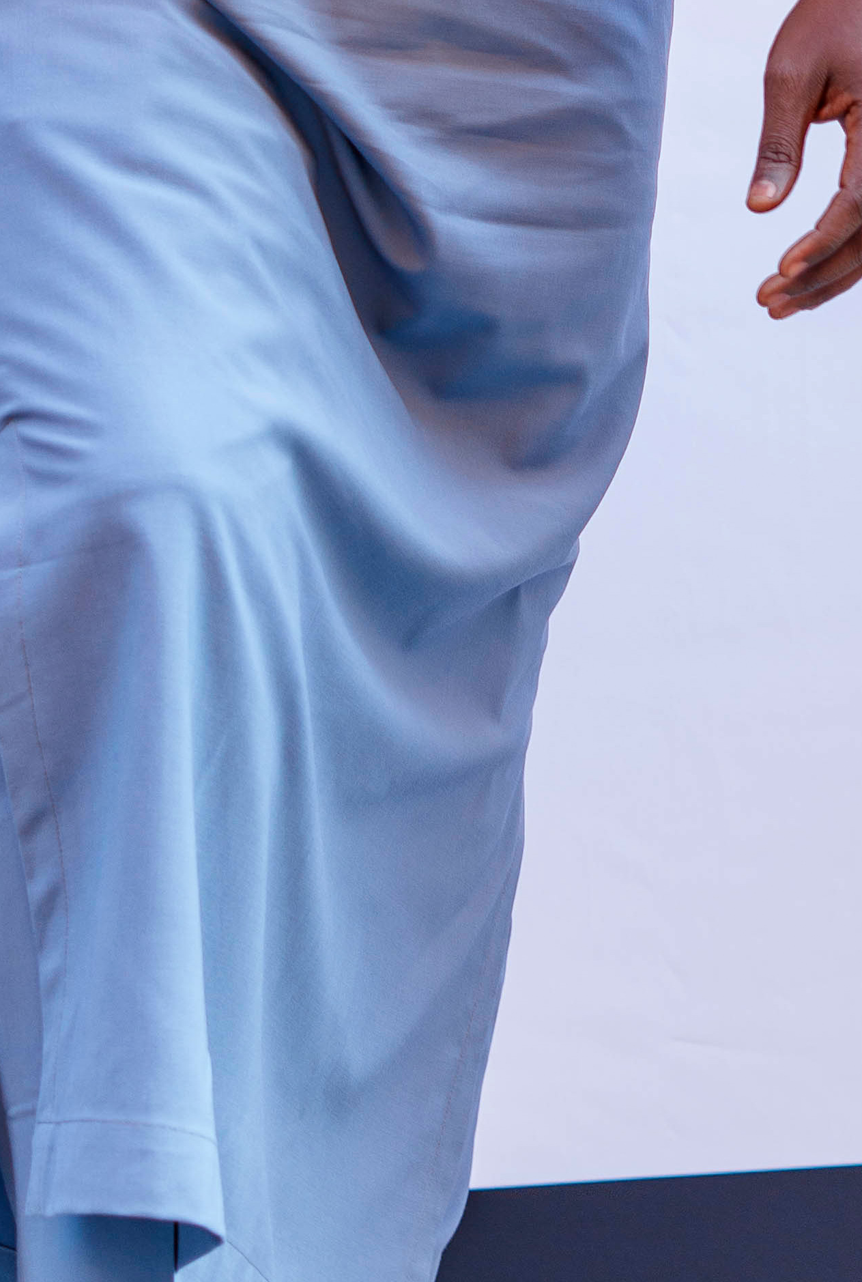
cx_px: 1024
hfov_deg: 7.4
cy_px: -68
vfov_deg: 11.0
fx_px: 6604
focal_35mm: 185
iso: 125
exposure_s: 1/100
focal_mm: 50
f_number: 2.8
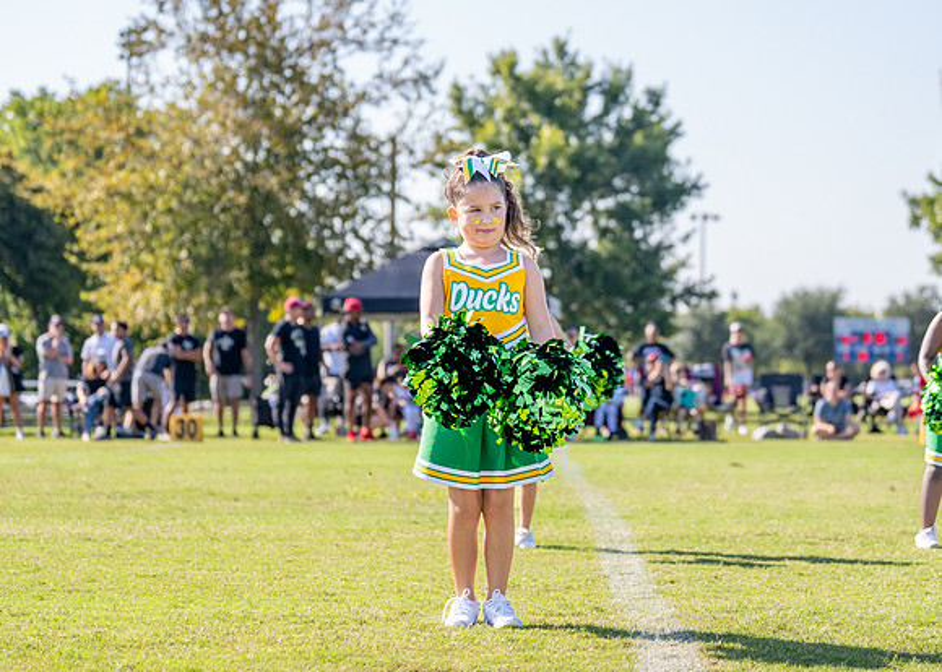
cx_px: 510
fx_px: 2754
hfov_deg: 19.4
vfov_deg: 13.9
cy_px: 288
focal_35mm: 103
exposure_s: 1/2000
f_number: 2.8
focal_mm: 70
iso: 250
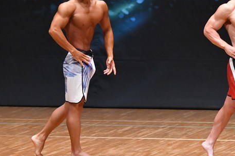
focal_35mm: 435
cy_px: 72
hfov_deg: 4.7
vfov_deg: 3.2
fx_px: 2837
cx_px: 100
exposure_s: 1/400
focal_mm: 170
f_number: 5.6
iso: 8000
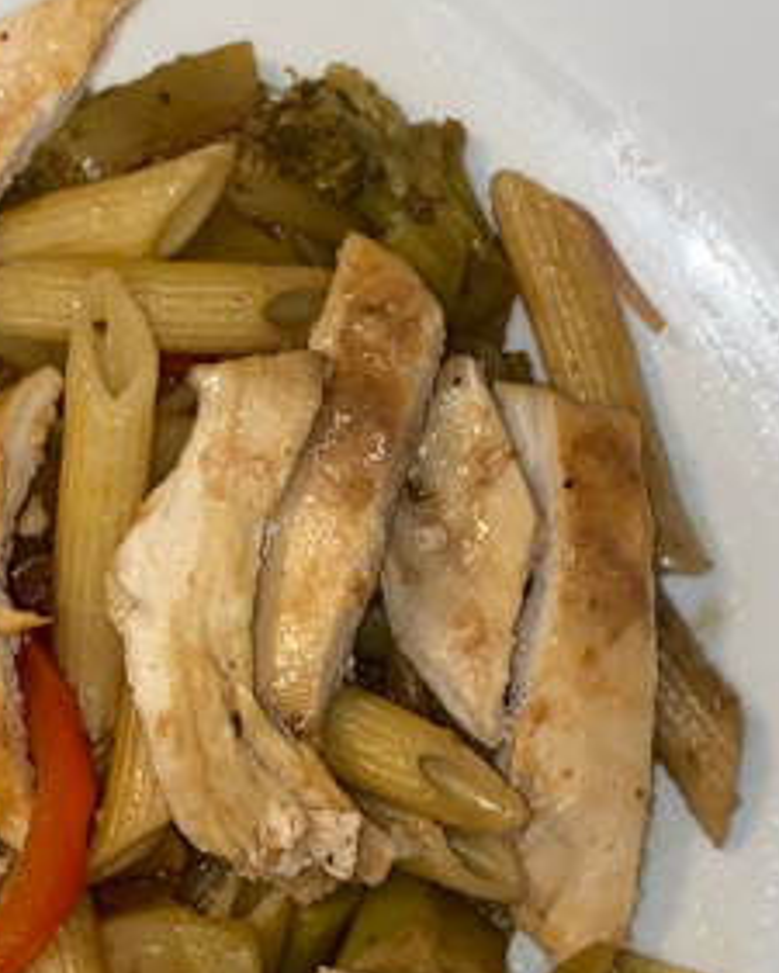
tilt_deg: -86.9
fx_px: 2218
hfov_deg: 19.7
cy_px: 718
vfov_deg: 24.5
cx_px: 170
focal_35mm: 77
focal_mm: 4.25
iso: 32
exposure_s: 1/17
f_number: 1.8
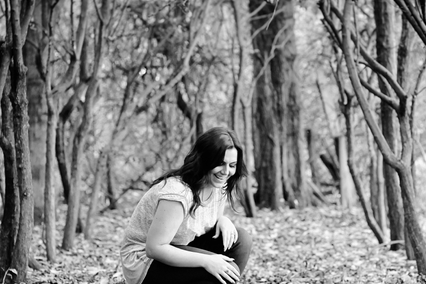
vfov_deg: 12.4
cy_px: 169
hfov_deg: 18.6
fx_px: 1302
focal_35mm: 110
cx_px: 241
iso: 5000
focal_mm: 85
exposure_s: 1/320
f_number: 3.5
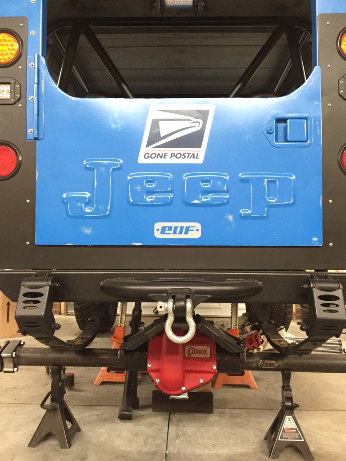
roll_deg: -0.1
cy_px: 230
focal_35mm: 29
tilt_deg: +2.6
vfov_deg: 61.7
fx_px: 386
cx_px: 173
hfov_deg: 48.2
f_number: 2.2
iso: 250
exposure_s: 1/15
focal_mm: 4.15
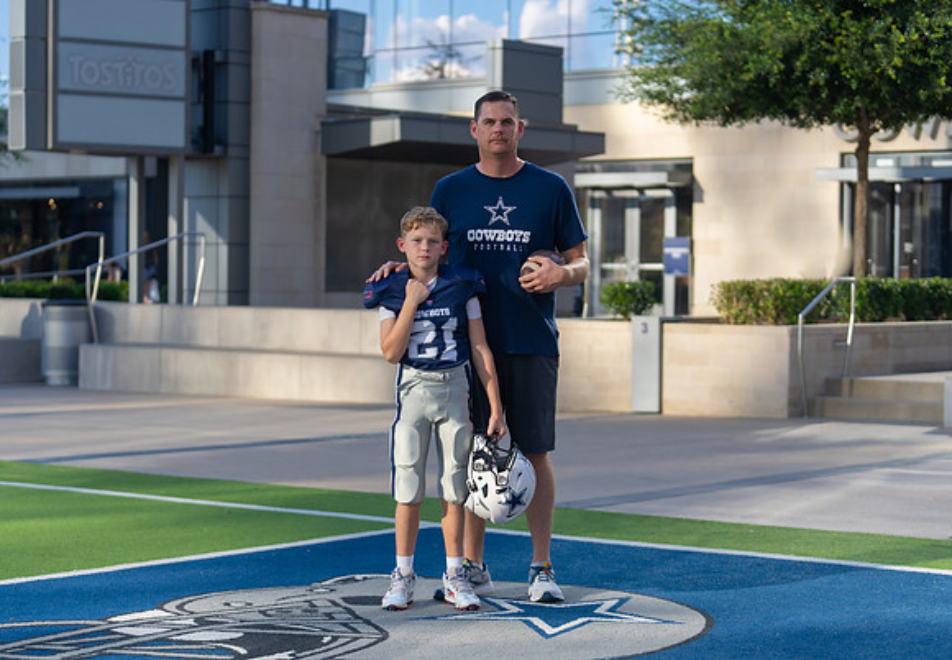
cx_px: 458
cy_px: 331
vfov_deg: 18.6
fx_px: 2015
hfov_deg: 26.6
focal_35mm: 75
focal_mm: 70
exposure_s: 1/640
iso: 100
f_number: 2.8
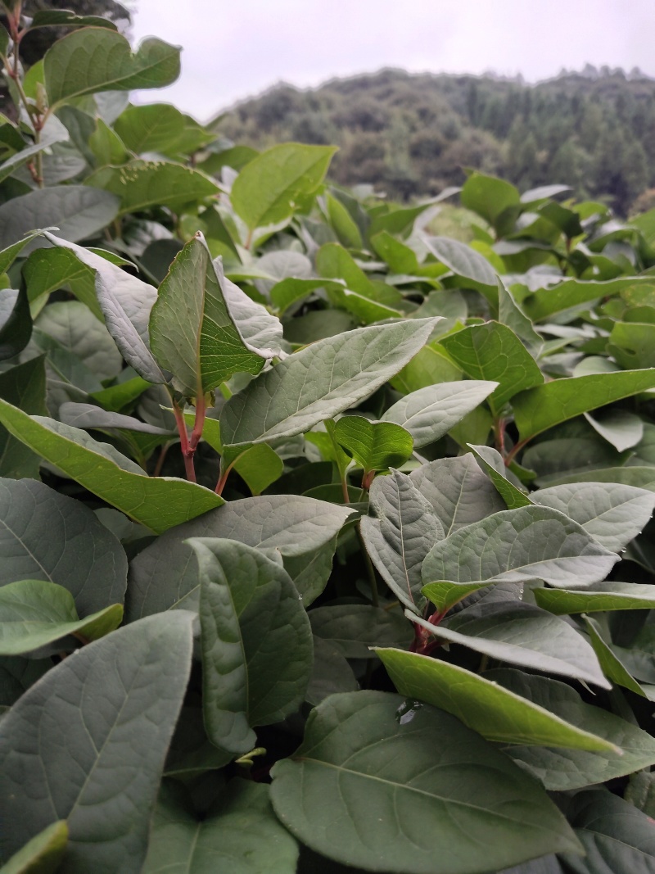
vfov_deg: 65.3
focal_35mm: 27
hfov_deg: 51.3
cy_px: 437
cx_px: 328
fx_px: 681
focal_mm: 4.05
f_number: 1.8
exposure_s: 1/60
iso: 388
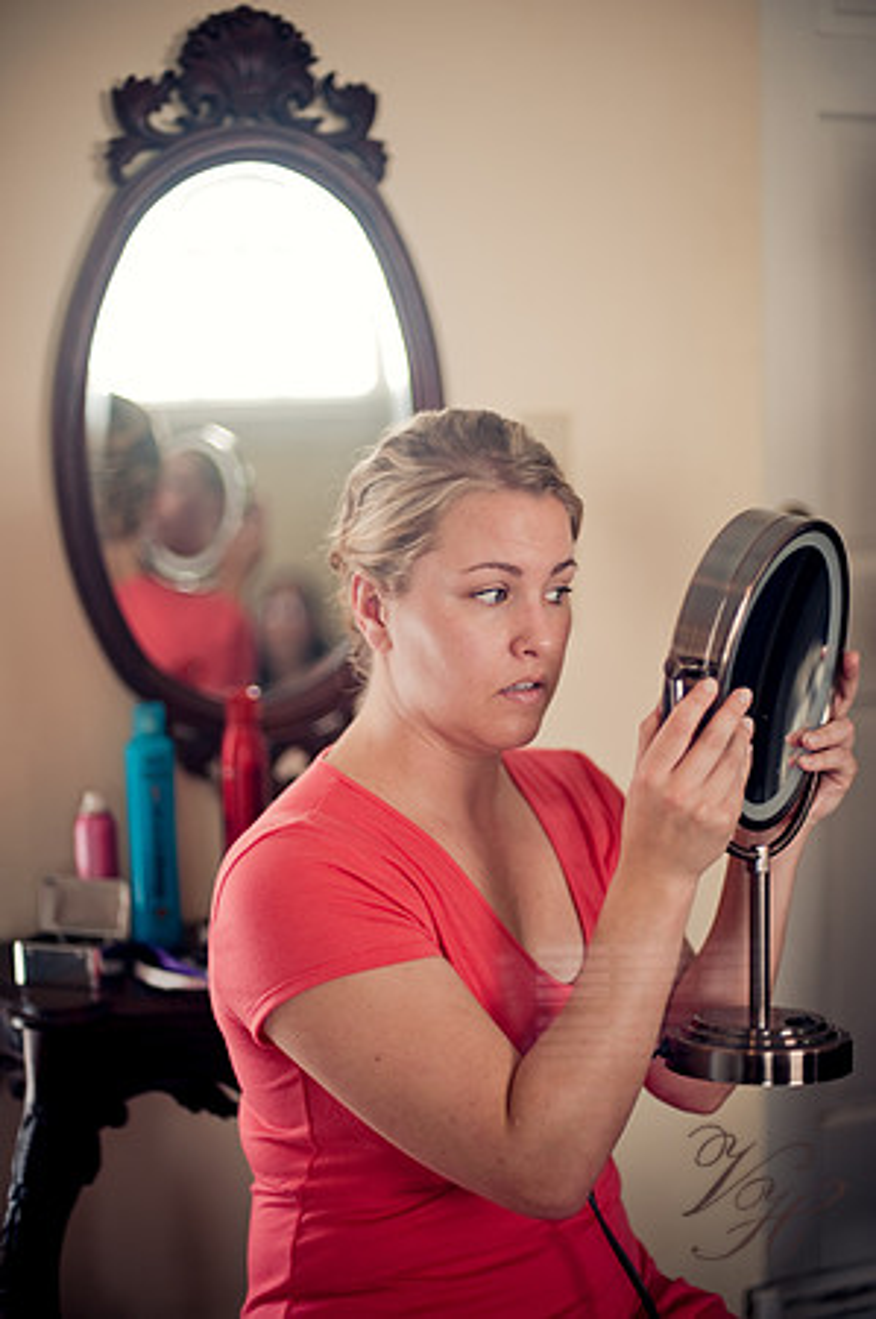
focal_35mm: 50
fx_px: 1829
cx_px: 438
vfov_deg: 39.6
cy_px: 660
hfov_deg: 26.9
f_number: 1.4
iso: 200
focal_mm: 50
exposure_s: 1/200
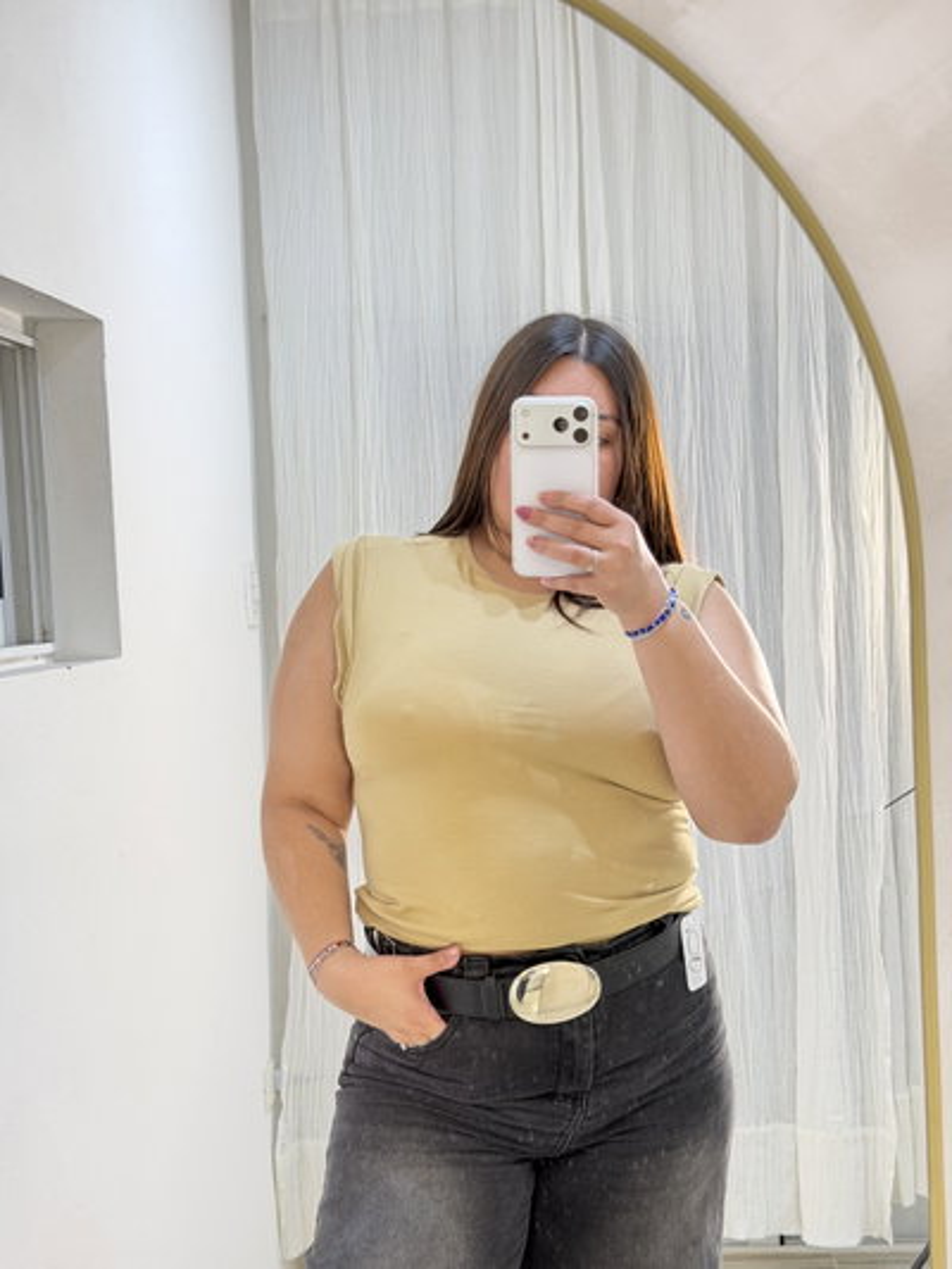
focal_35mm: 48
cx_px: 476
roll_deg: +3.6
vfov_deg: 39.6
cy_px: 634
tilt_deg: -10.7
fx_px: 1759
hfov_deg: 30.3
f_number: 1.78
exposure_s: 1/50
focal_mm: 6.76
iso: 125
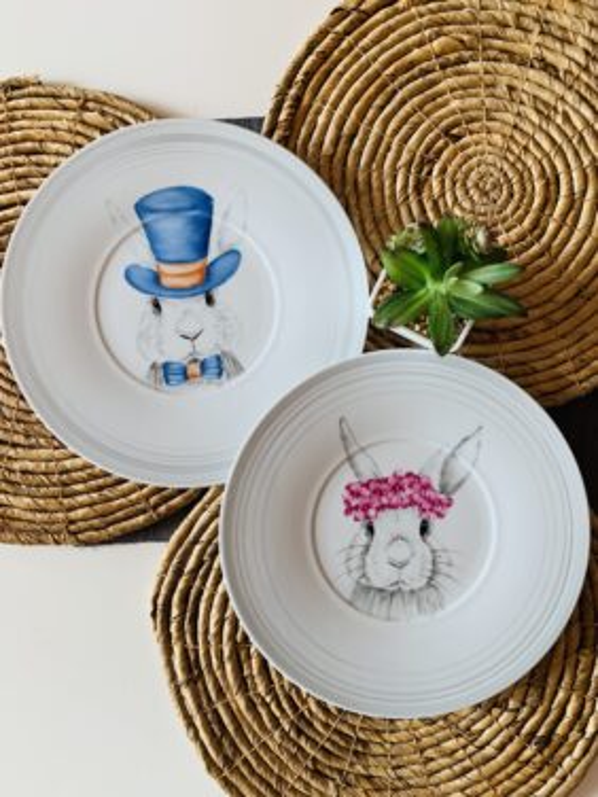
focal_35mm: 26
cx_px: 299
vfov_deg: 67.3
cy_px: 398
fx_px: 599
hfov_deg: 53.1
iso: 100
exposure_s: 1/84
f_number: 1.8
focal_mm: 4.25
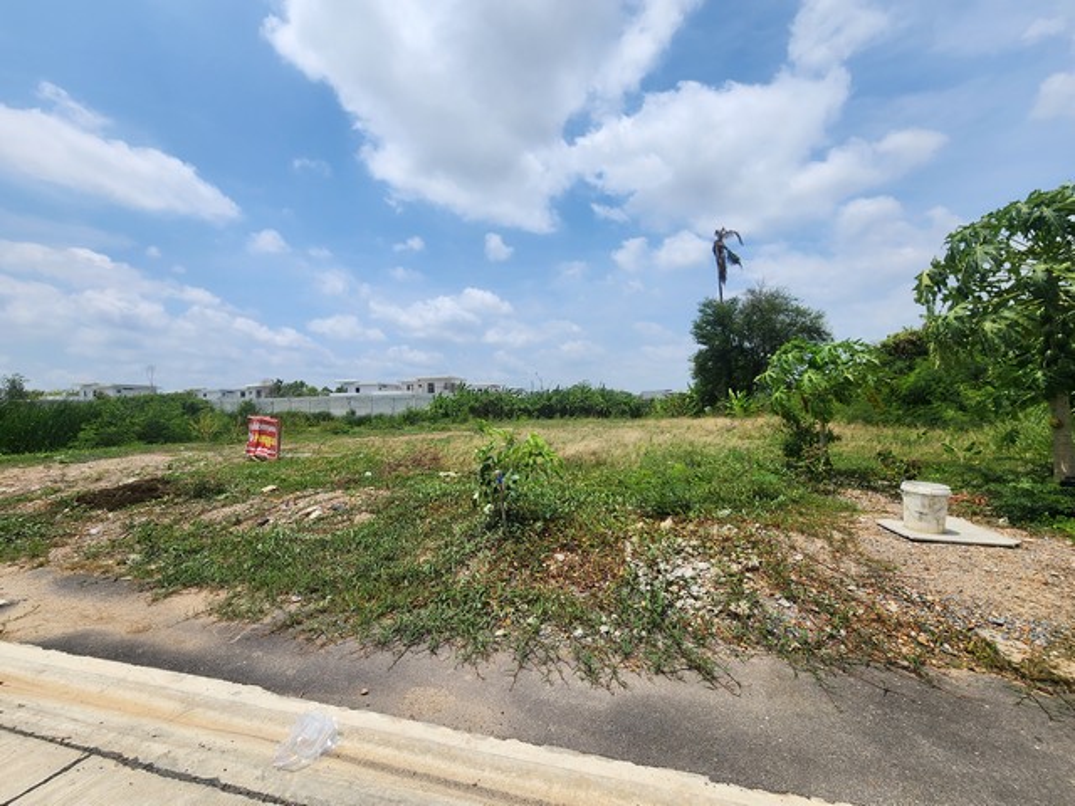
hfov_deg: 106.2
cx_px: 538
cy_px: 403
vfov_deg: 89.9
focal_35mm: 13
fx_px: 404
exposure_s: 1/3819
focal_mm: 2.2
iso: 50
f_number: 2.2
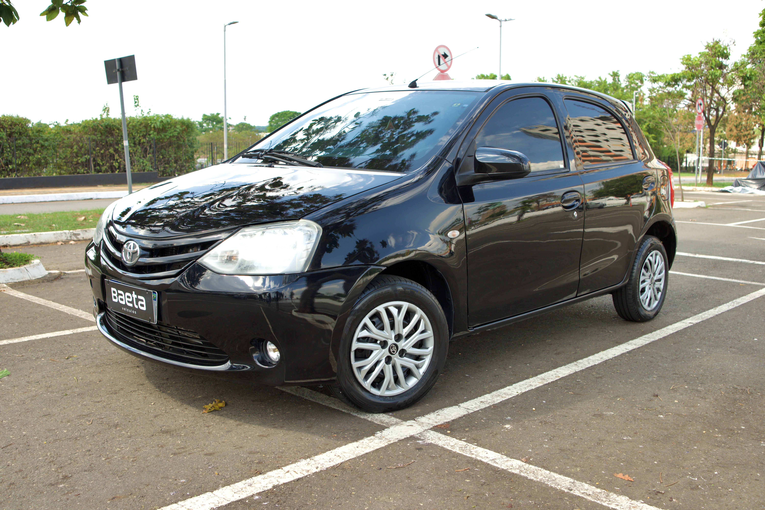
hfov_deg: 55.1
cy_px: 255
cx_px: 382
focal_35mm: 34
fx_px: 733
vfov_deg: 38.4
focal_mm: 23
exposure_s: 1/160
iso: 100
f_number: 4.5
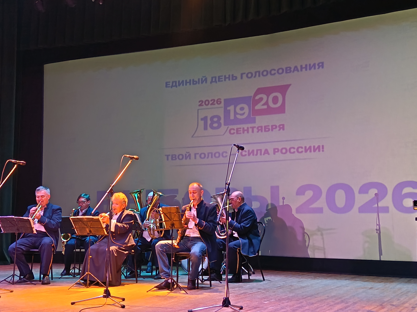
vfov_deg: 30.2
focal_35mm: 48
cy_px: 156
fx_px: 578
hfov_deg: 39.7
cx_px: 208
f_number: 1.75
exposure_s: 1/50
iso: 1657
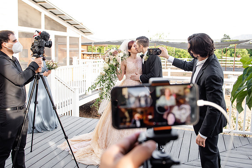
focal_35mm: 32
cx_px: 134
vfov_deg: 40.9
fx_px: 225
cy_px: 70
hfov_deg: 58.5
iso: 400
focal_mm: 26
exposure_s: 1/320
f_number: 4
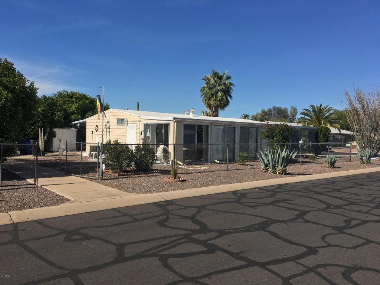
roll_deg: -1.6
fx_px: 318
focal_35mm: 29
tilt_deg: -0.1
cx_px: 190
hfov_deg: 61.7
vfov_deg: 48.2
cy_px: 142
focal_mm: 4.15
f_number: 2.2
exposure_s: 1/1672
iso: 25
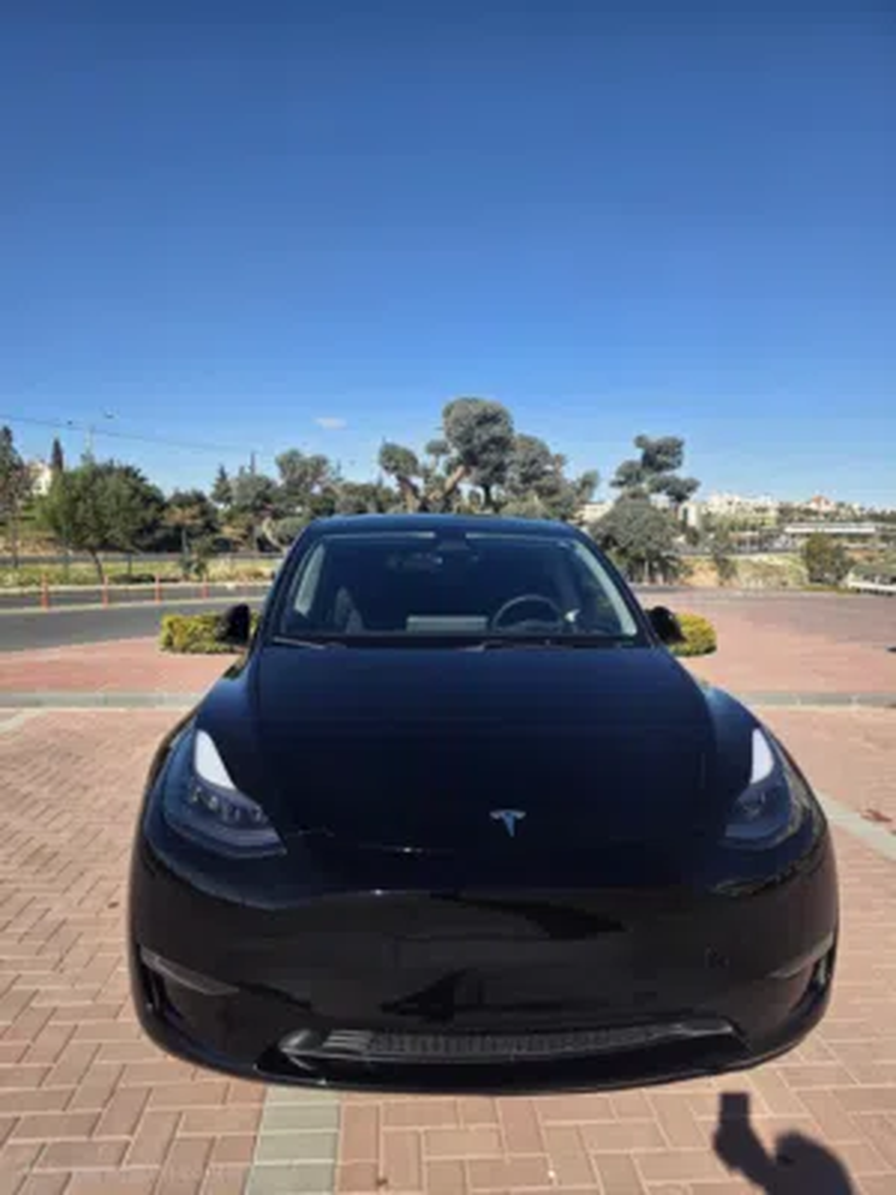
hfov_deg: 58.9
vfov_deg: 73.9
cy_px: 598
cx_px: 448
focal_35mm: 23
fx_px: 794
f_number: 1.7
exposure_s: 1/10000
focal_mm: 6.3
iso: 80
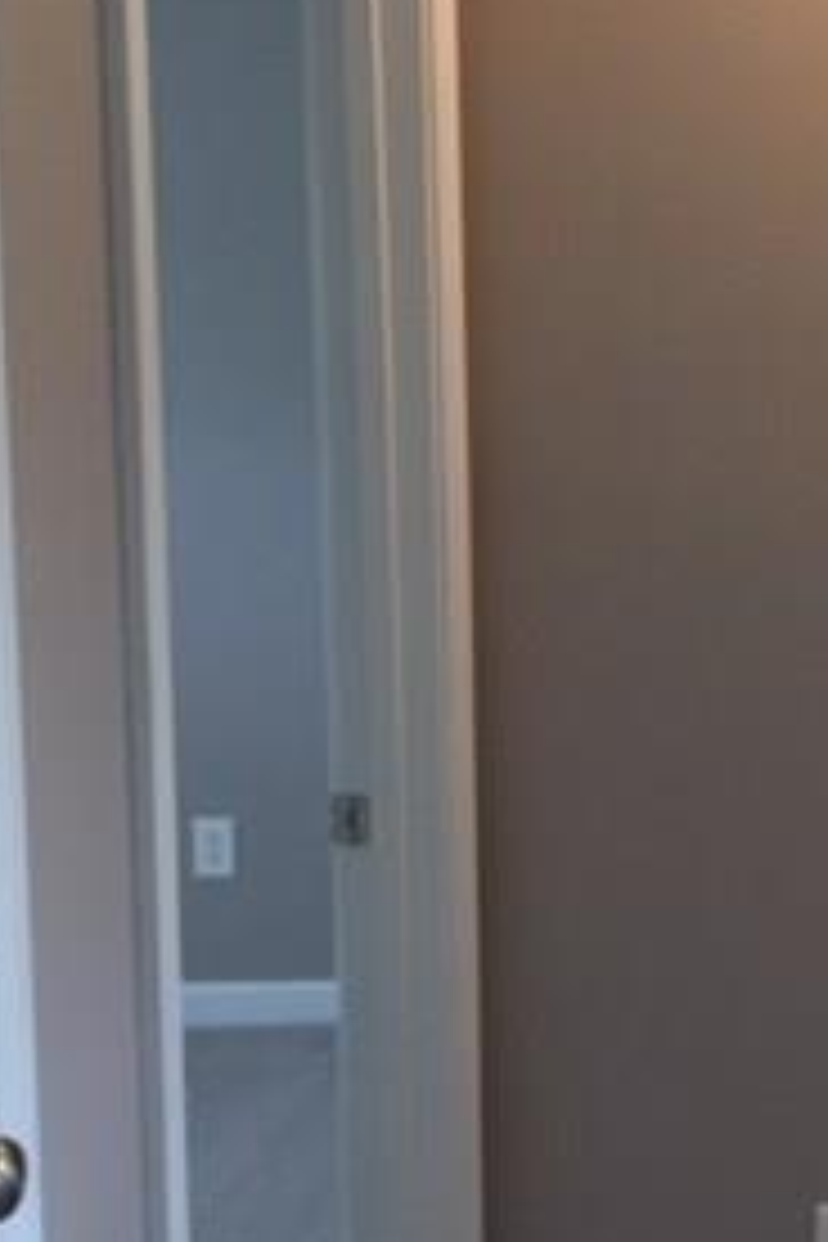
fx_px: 2415
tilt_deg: -7.0
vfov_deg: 28.8
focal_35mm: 70
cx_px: 1264
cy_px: 616
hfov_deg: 17.4
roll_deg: -0.7
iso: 125
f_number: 2.2
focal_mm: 4.15
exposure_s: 1/30
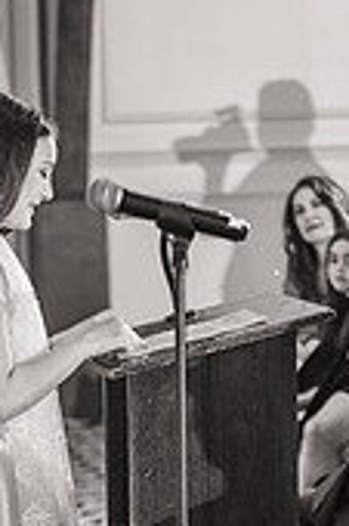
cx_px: 83
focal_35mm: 207
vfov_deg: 9.9
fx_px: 3016
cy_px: 384
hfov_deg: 6.6
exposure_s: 1/125
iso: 800
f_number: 2.8
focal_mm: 78
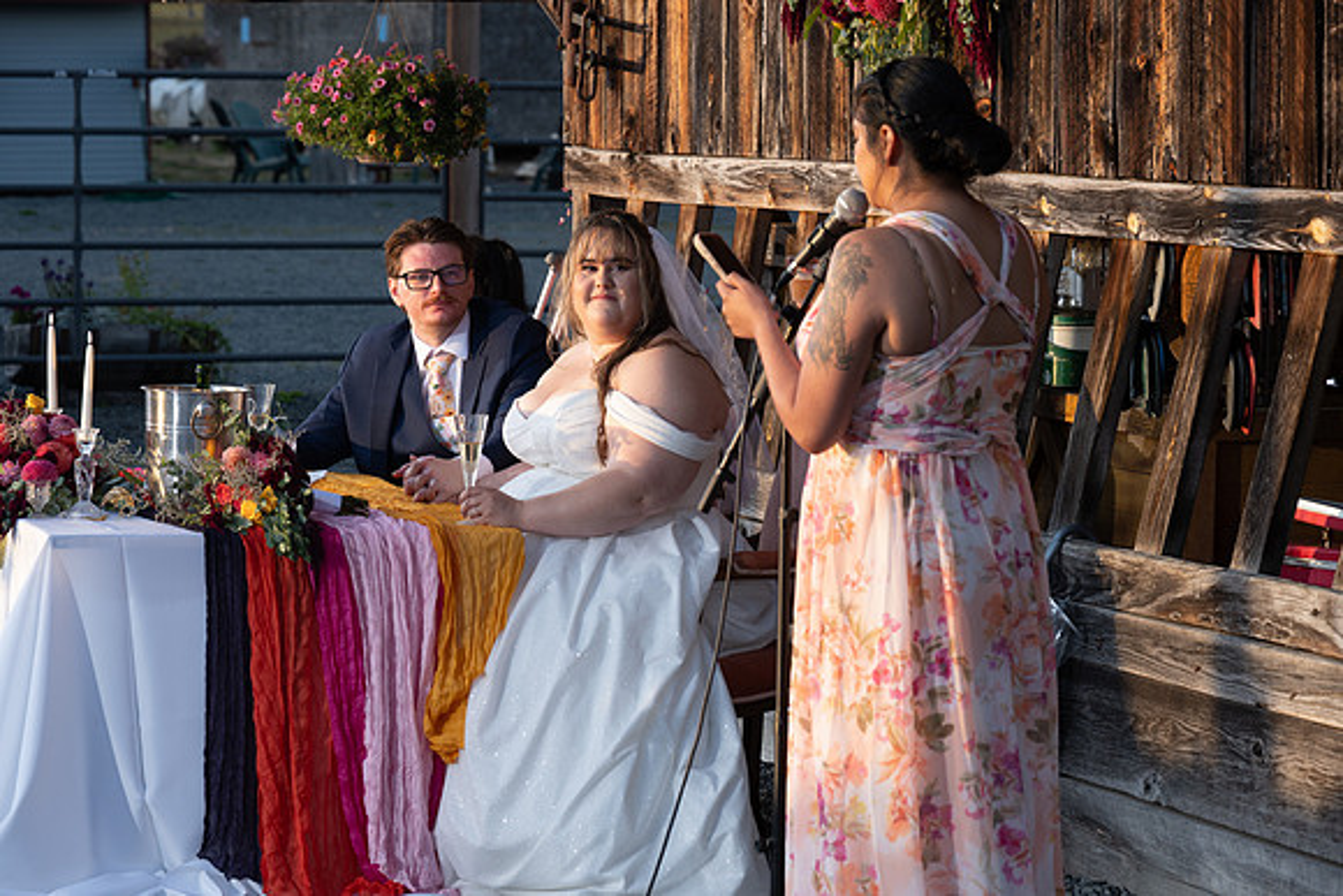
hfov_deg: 16.3
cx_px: 672
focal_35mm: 126
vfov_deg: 10.9
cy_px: 448
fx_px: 4701
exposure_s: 1/125
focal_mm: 126
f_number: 7.1
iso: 320
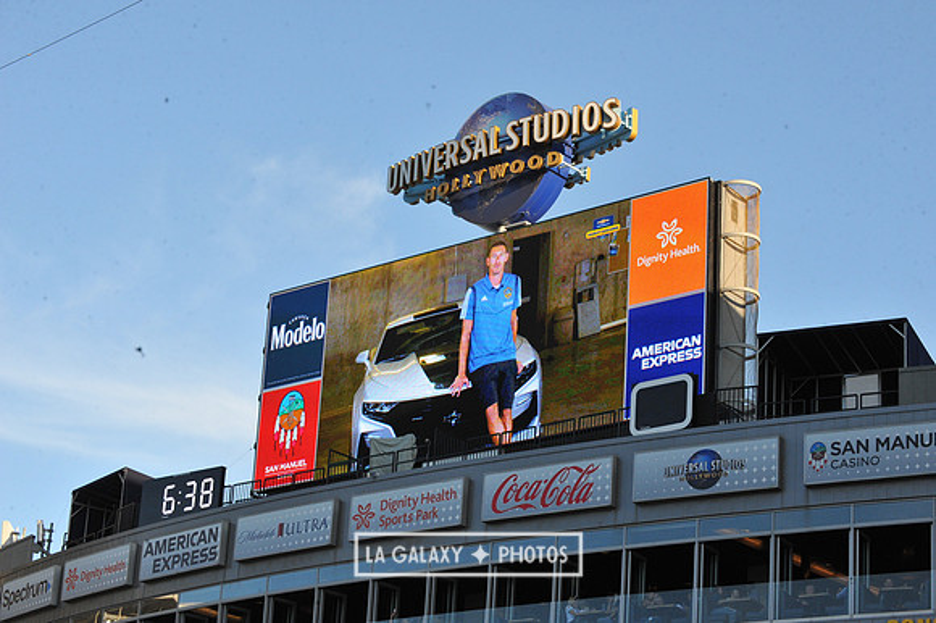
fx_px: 2235
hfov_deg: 23.7
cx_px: 468
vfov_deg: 15.9
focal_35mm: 86
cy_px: 312
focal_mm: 86
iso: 1600
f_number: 14
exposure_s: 1/800
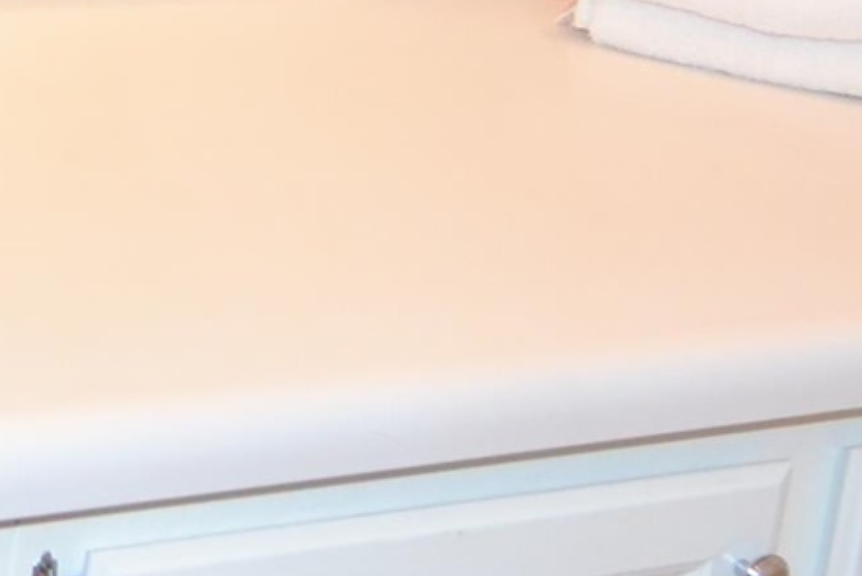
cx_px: -255
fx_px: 2994
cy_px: -164
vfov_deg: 10.7
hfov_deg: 15.6
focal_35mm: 125
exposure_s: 1/60
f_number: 4
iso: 400
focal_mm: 12
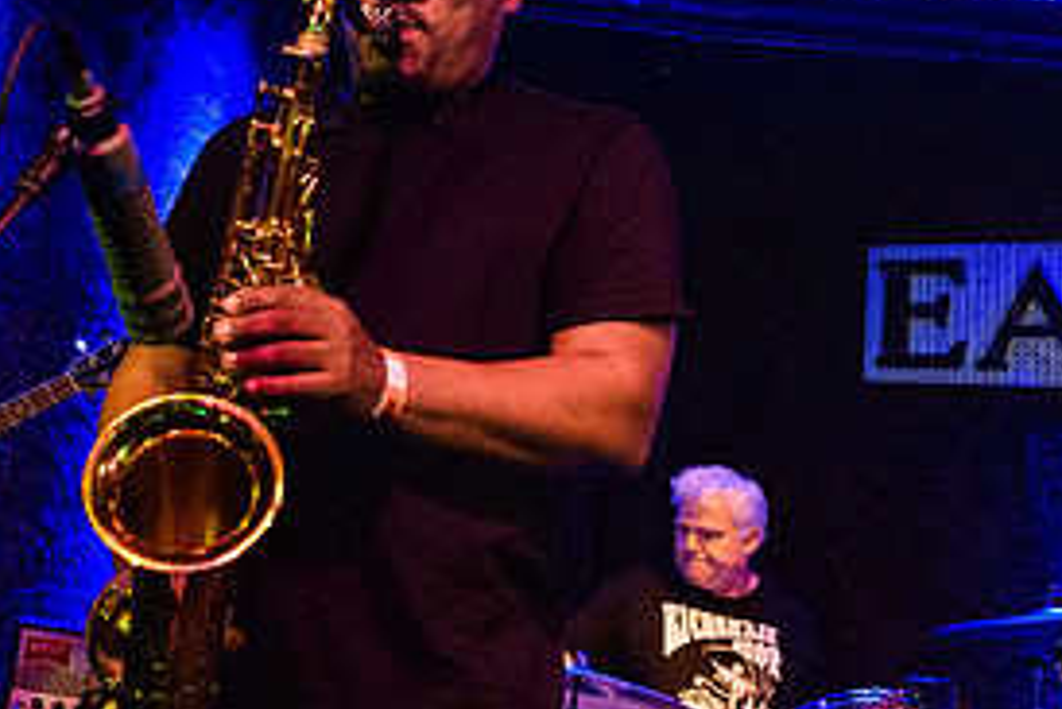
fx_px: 1682
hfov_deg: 33.5
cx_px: 139
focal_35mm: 57
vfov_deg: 23.7
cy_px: 225
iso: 6400
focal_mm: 24
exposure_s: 1/80
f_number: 3.2
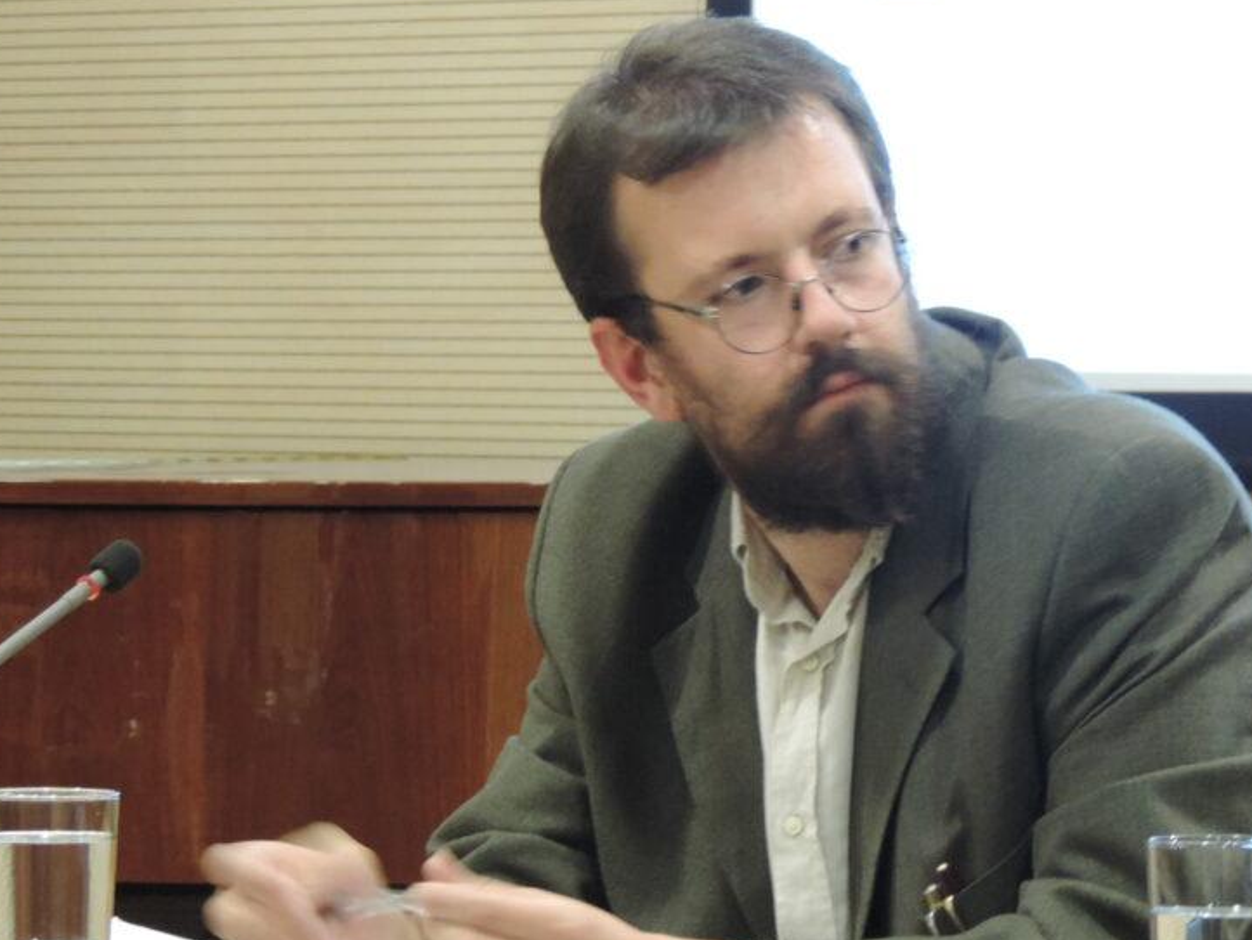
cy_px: 449
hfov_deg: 8.2
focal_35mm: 241
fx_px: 8719
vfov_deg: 6.2
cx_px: 779
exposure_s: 1/10
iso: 800
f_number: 4.5
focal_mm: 30.3
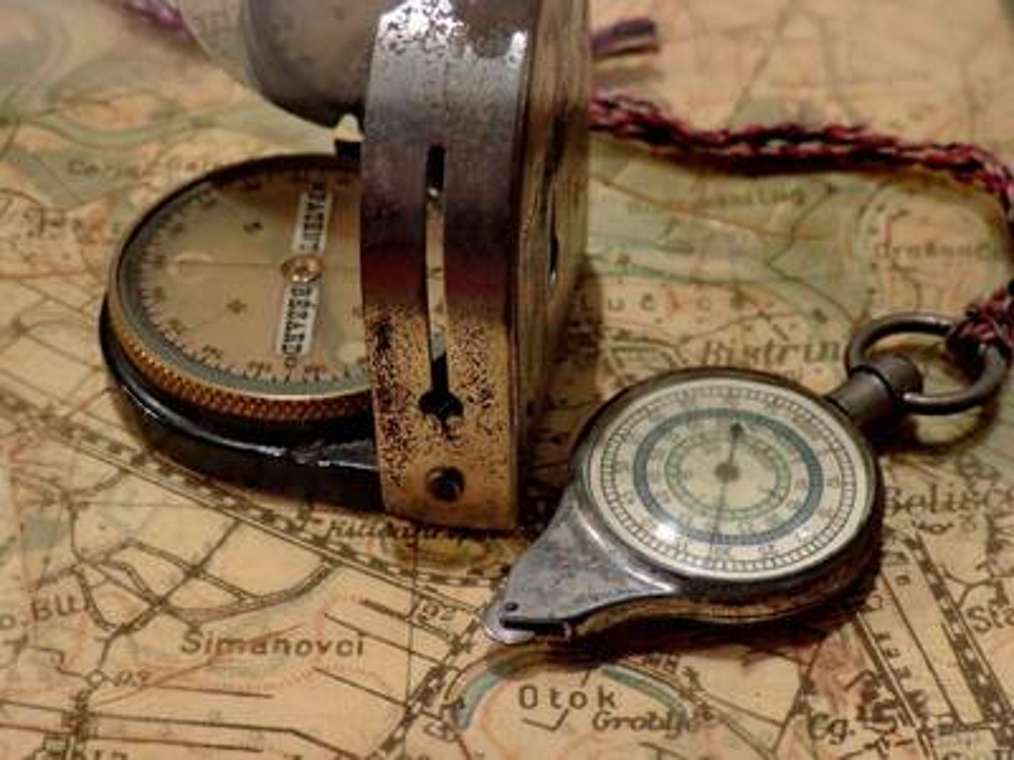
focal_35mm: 50
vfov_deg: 29.1
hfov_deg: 38.2
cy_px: 380
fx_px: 1465
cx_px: 507
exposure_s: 1/13
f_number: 3.6
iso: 560
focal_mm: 8.9
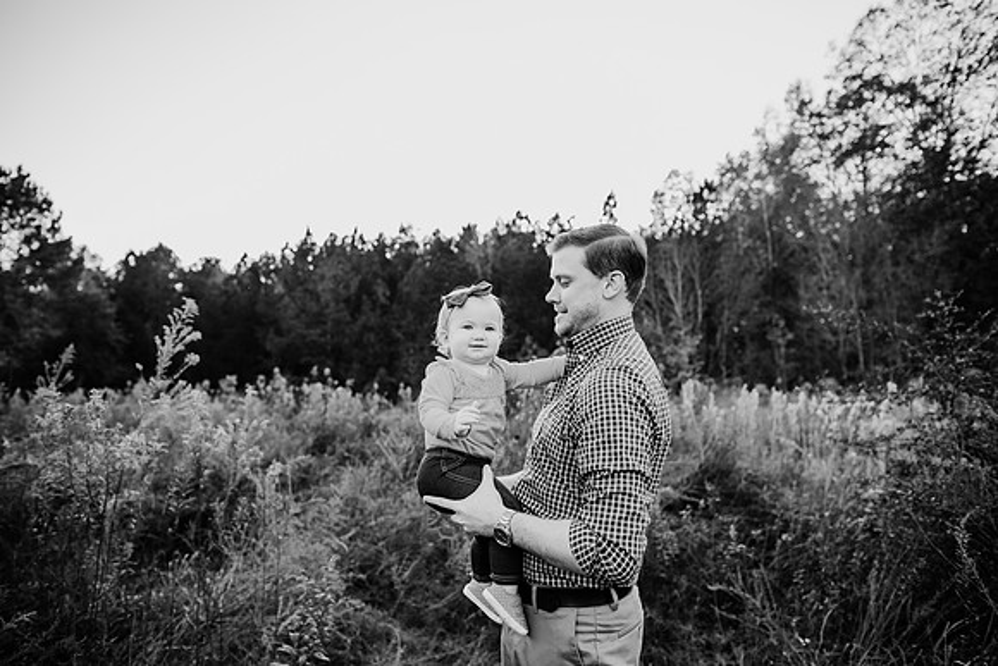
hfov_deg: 73.7
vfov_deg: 53.2
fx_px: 665
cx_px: 499
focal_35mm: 24
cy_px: 333
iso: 100
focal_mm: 24
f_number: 2.8
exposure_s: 1/250
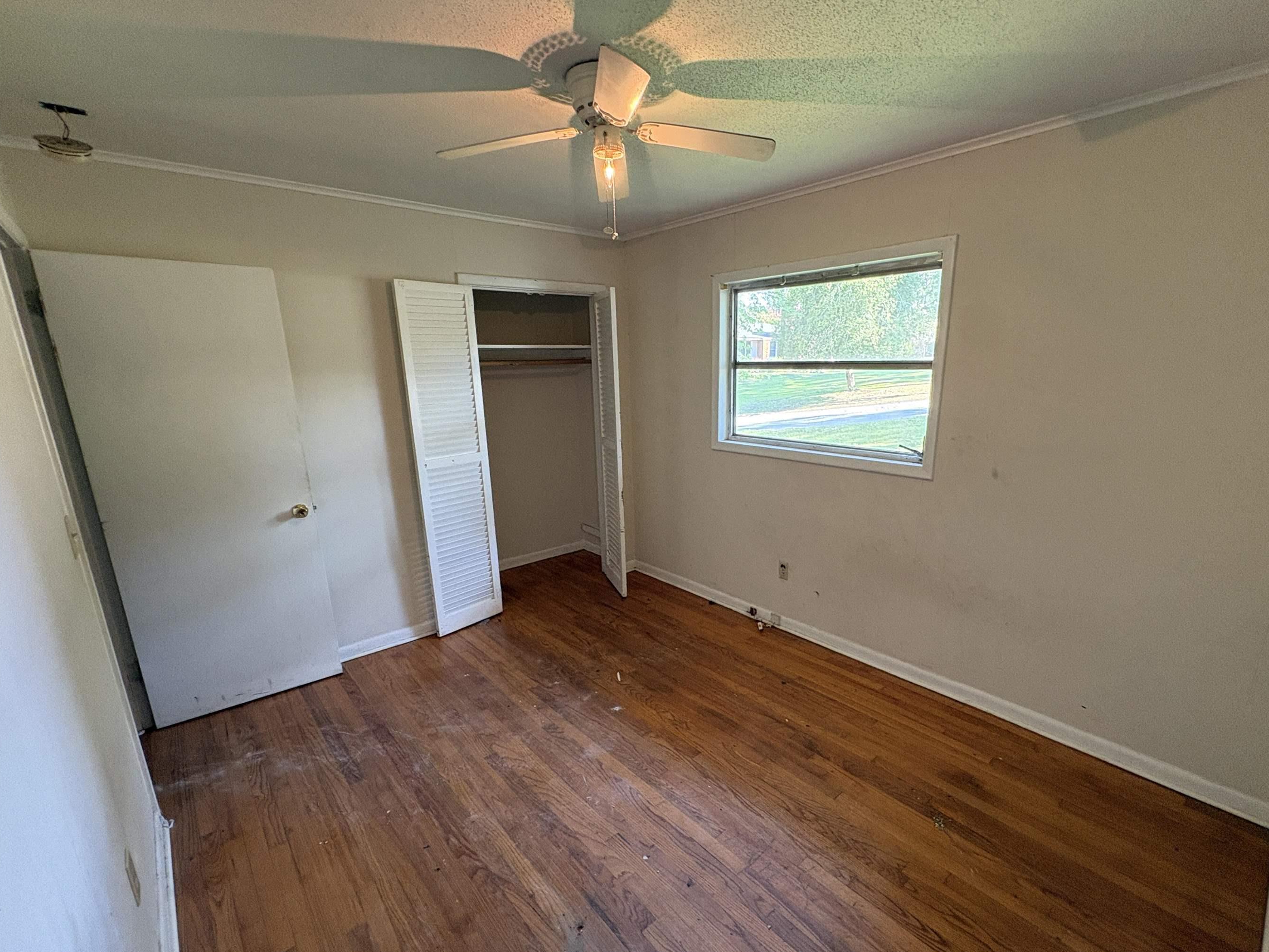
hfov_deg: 94.4
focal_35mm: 16
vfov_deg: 78.0
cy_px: 513
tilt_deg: -14.8
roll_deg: +2.0
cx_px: 674
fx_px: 587
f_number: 2.2
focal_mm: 2.22
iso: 250
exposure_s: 1/60
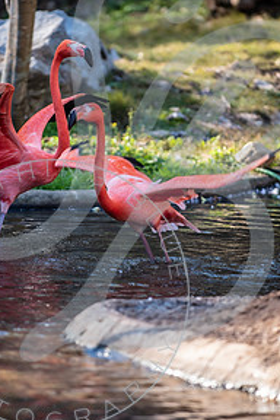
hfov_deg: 4.4
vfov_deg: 6.6
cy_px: 184
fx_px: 3651
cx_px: 120
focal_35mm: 313
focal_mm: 200
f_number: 2.8
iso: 200
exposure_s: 1/400
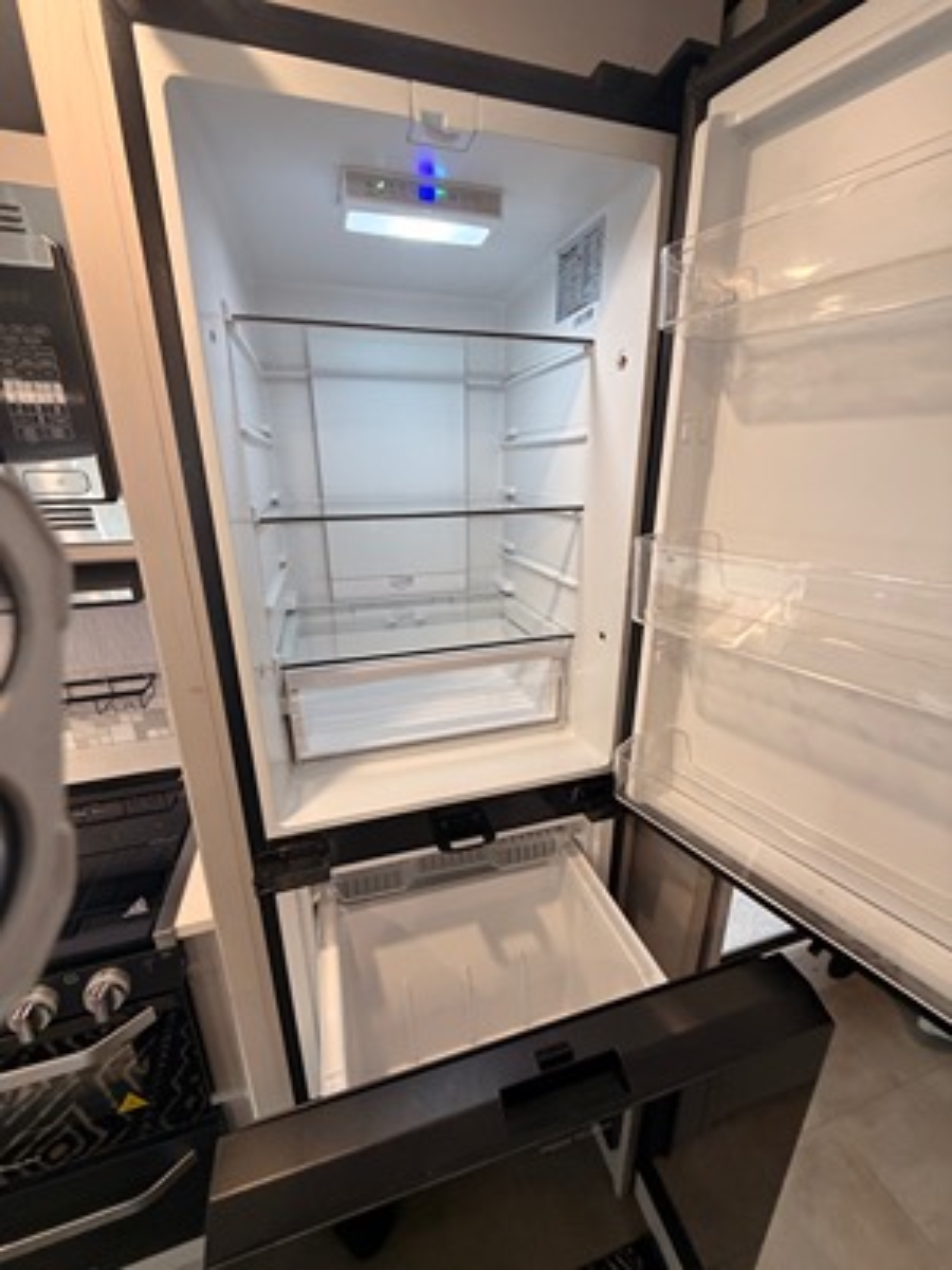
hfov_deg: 85.7
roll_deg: +0.2
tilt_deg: -14.7
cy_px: 635
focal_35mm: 14
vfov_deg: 102.1
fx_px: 513
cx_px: 476
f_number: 2.2
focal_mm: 2.22
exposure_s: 1/77
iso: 320
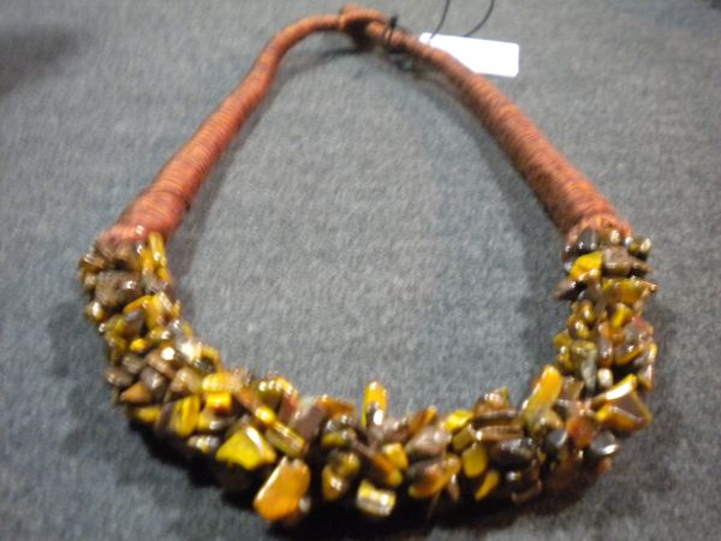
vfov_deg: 35.1
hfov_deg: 45.8
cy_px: 270
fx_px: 854
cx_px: 360
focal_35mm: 41
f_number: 3.5
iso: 800
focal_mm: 7.4
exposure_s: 1/2.5
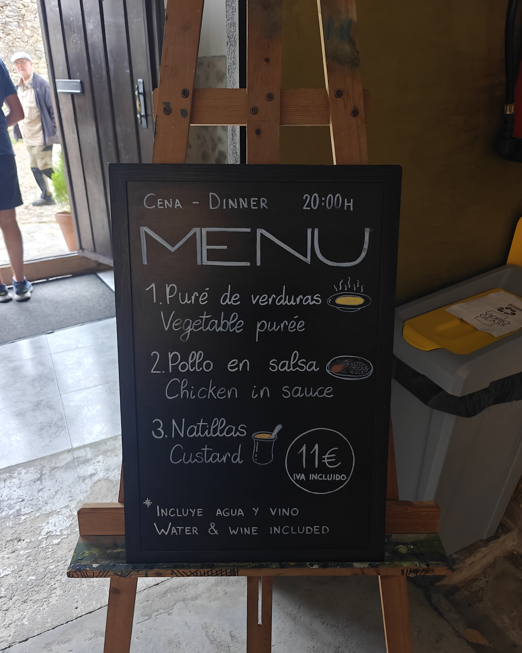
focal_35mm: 24
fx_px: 463
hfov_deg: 58.8
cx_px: 261
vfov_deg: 70.3
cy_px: 319
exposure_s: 1/100
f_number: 1.6
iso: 1600
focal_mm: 6.06
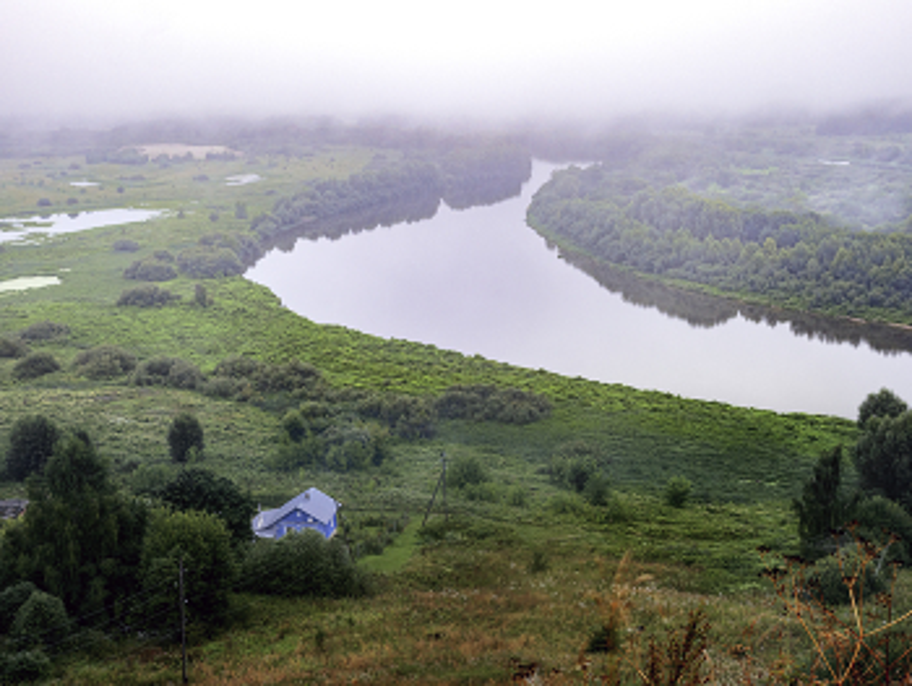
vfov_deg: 28.1
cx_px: 456
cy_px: 343
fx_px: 1371
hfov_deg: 36.8
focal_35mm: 52
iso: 200
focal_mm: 26
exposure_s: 1/2
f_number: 6.3
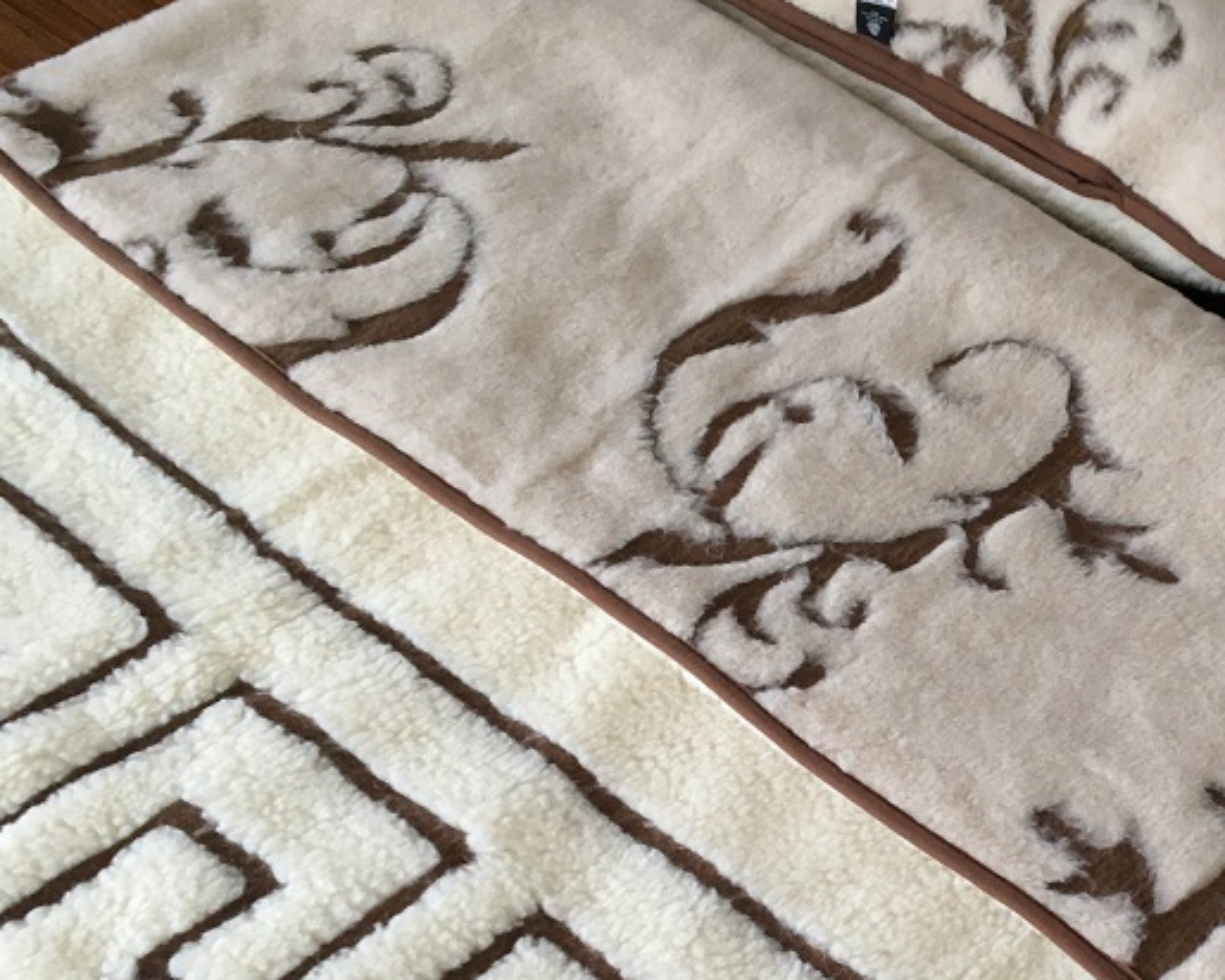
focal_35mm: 55
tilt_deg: -49.5
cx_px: 959
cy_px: 714
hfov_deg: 33.3
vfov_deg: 27.3
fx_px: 1994
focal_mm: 4.15
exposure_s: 1/33
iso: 125
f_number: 2.2
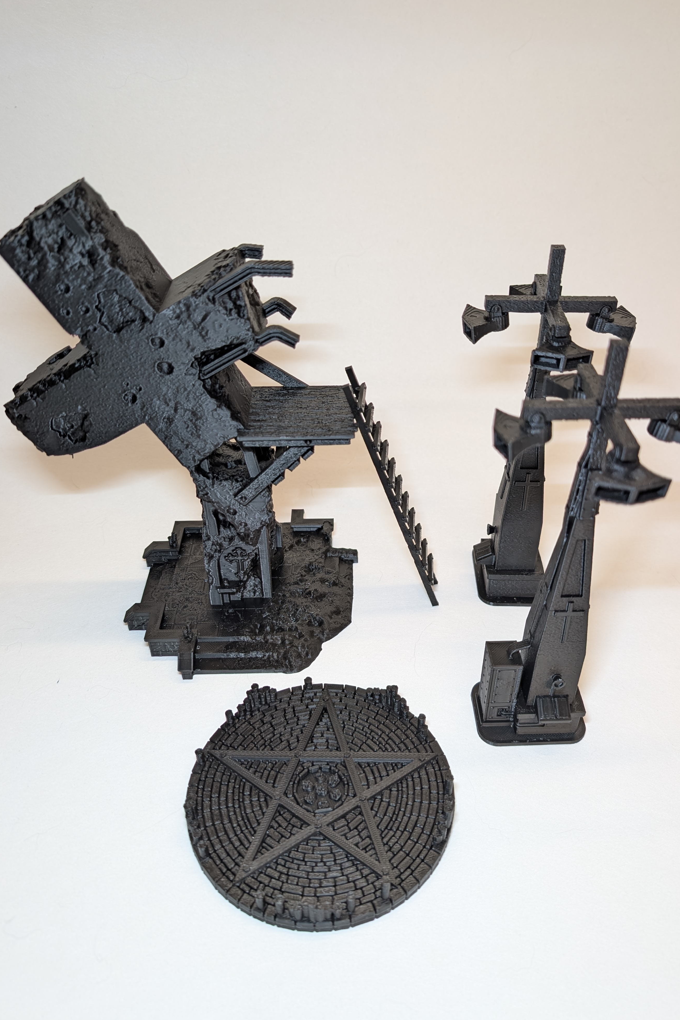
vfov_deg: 69.4
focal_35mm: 26
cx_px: 347
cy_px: 502
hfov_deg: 49.5
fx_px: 737
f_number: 1.68
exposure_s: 1/39.6
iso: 22
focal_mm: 6.9
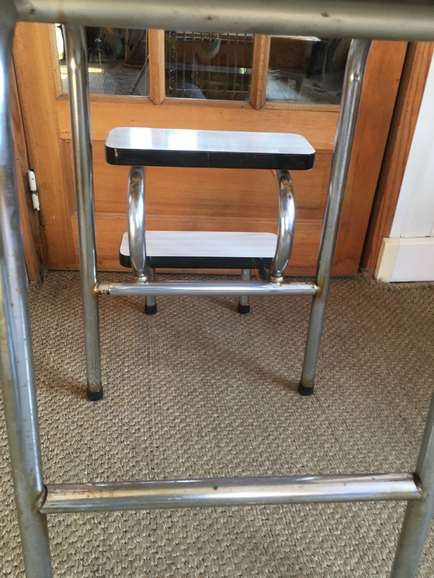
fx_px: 485
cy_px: 289
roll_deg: -3.9
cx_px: 217
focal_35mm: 29
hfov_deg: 48.2
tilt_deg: -30.9
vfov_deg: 61.7
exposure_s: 1/33
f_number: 2.2
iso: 125
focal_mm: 4.15
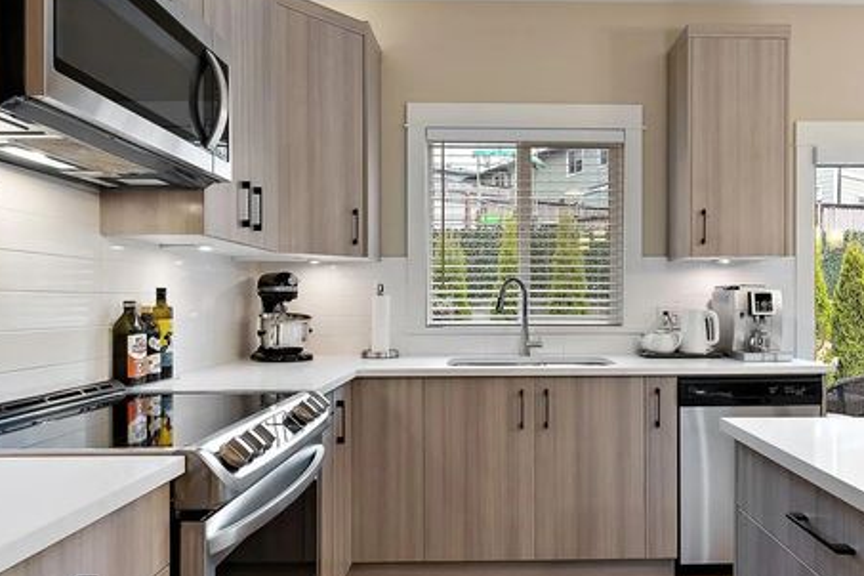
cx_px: 505
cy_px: 325
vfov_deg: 53.0
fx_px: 576
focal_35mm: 24
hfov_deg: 73.2
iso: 640
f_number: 9
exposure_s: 1/6
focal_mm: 17
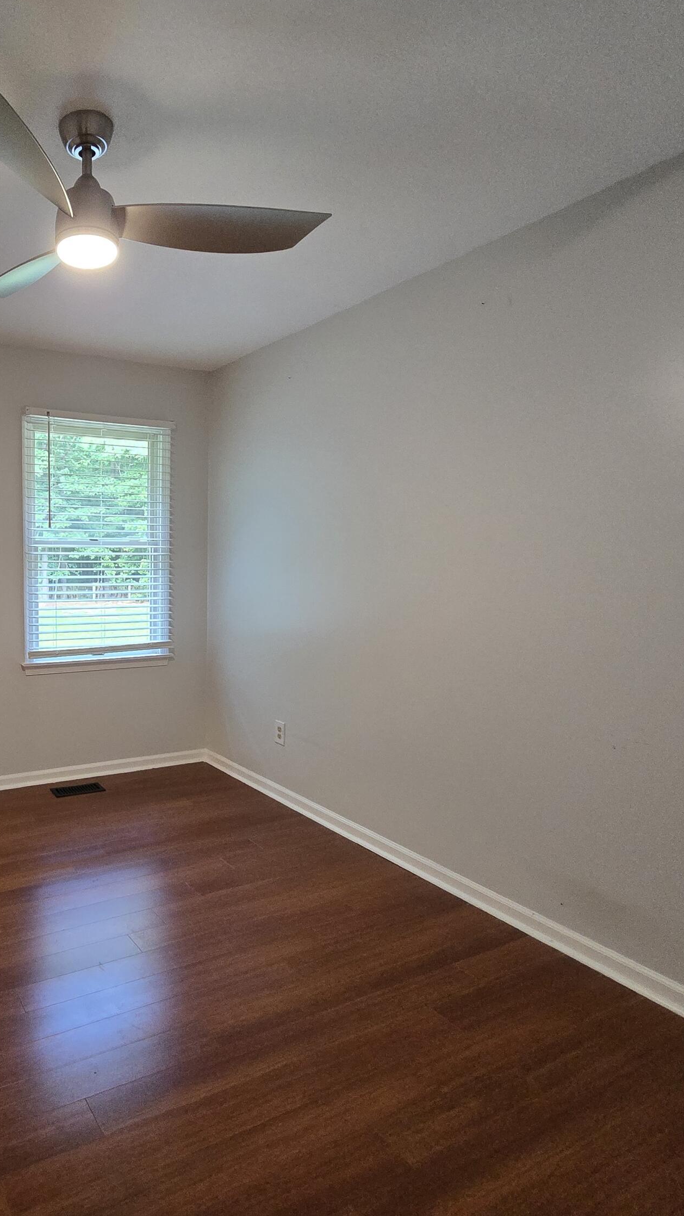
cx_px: 132
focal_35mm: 19
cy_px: 605
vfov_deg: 89.6
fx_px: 613
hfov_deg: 54.2
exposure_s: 1/60
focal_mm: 2.2
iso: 500
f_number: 2.2
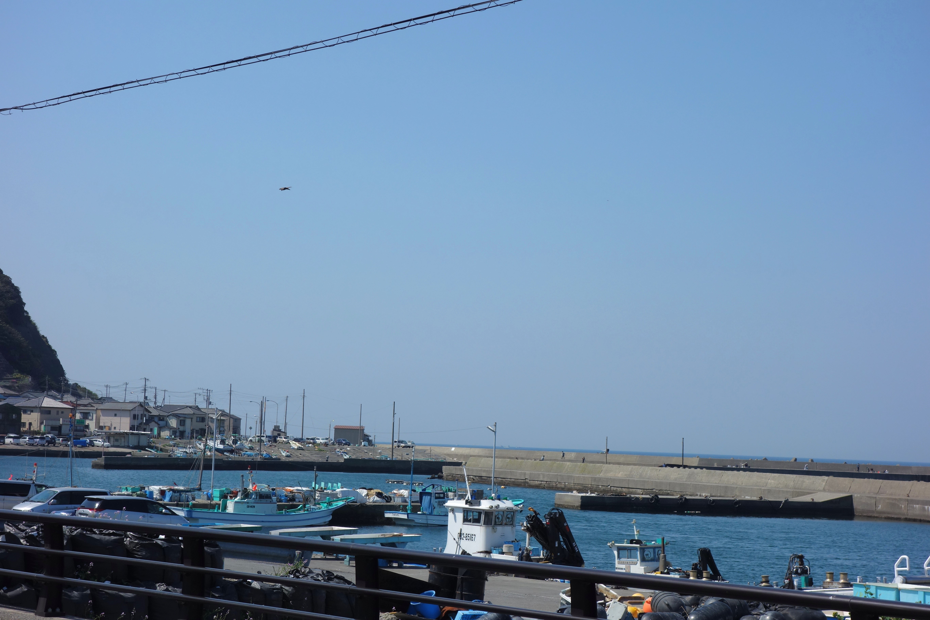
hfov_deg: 28.5
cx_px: 465
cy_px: 310
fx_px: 1834
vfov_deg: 19.2
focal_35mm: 71
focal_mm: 26.26
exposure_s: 1/800
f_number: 6.3
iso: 125
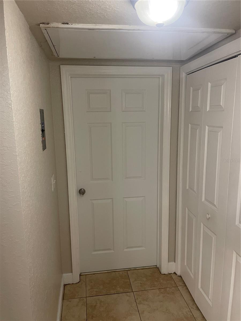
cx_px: 120
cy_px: 160
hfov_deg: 53.1
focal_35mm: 26
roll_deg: +1.0
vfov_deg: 67.3
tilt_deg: -10.8
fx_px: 241
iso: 125
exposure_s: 1/60
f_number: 1.6
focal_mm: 4.2
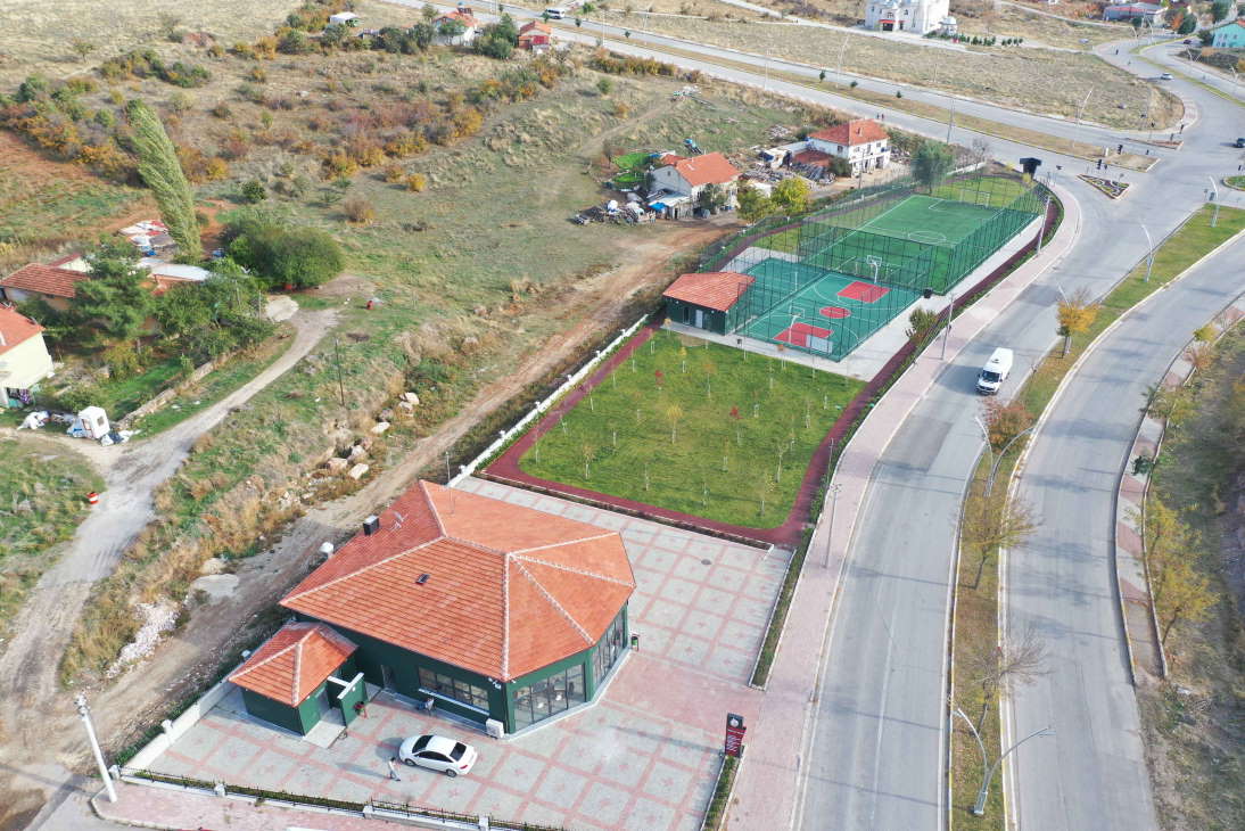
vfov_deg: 46.4
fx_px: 969
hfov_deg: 65.5
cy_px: 416
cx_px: 622
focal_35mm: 28
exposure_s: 1/200
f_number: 4.5
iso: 100
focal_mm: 10.26
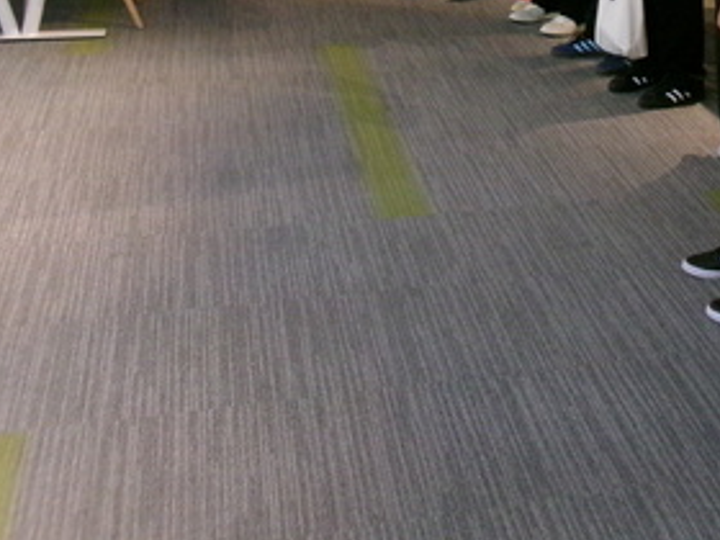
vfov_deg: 21.8
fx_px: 1352
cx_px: 629
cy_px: -1
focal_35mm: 65
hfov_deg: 28.8
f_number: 3.9
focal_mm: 5.1
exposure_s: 1/60
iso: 800
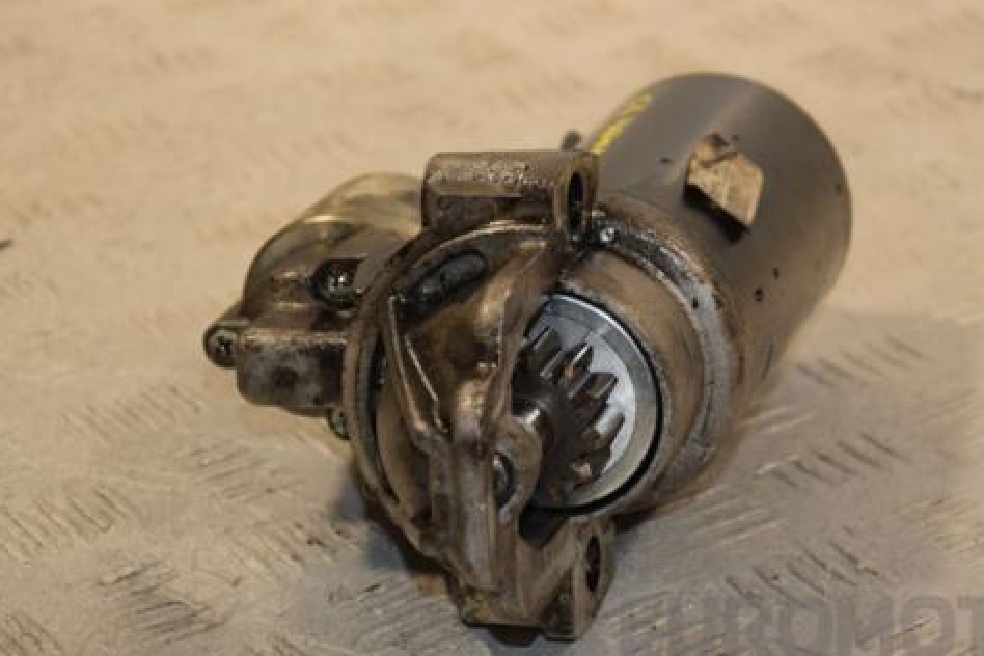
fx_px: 3635
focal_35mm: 133
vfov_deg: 10.3
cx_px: 581
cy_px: 351
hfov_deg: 15.4
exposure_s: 1/200
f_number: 6.3
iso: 800
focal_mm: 70
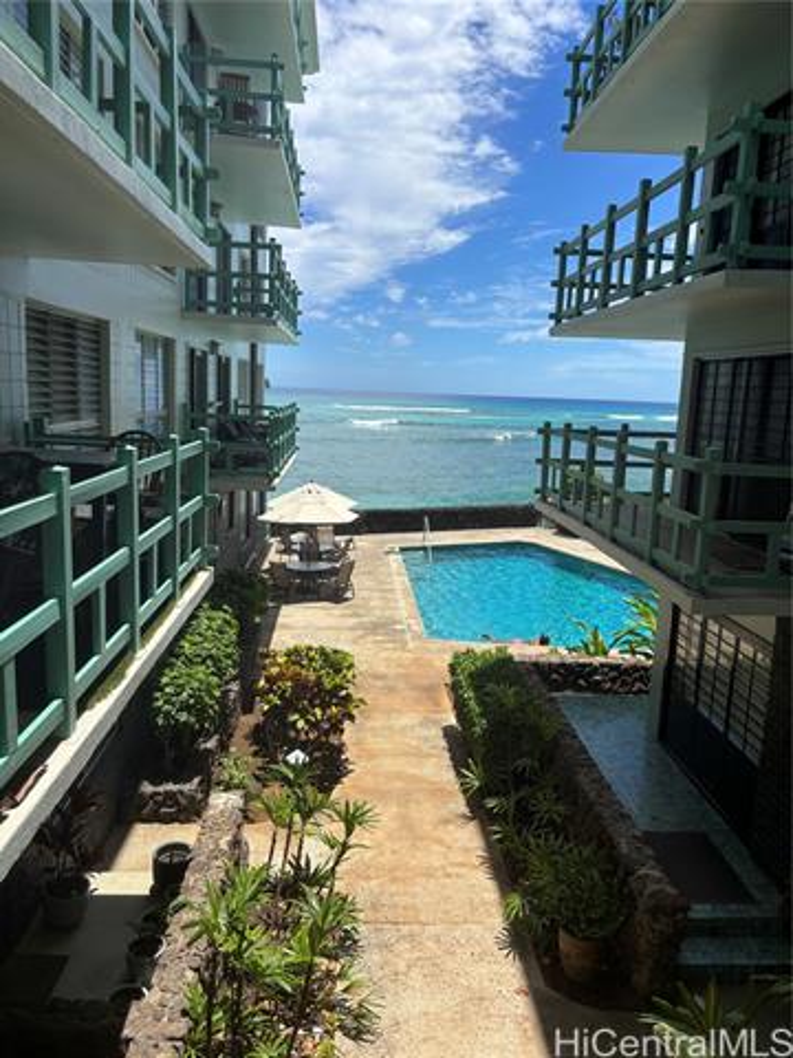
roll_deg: -3.0
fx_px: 794
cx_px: 396
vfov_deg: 67.3
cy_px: 529
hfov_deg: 53.1
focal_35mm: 26
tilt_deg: -9.0
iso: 50
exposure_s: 1/3534
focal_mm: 5.96
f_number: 1.6
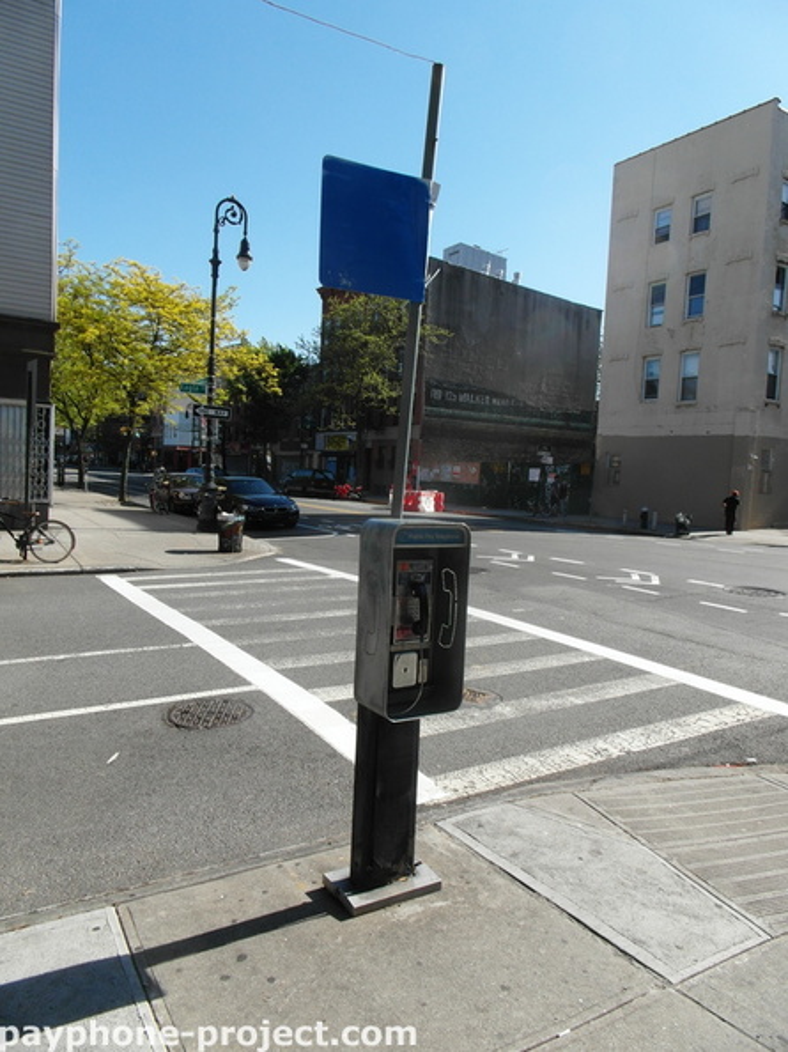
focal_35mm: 23
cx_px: 394
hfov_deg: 58.8
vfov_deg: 73.9
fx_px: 699
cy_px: 526
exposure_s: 1/750
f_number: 4
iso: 100
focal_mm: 4.1
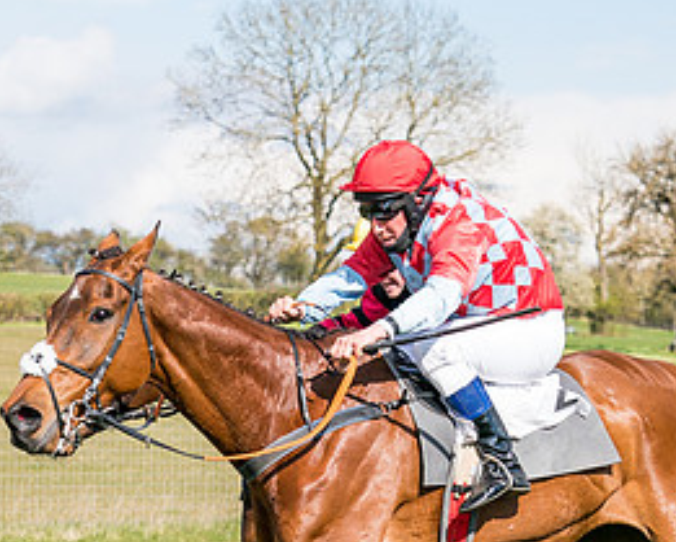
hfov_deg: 9.2
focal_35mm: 209
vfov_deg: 7.4
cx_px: 292
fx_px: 4183
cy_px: 428
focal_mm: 70
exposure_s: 1/1600
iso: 400
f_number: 5
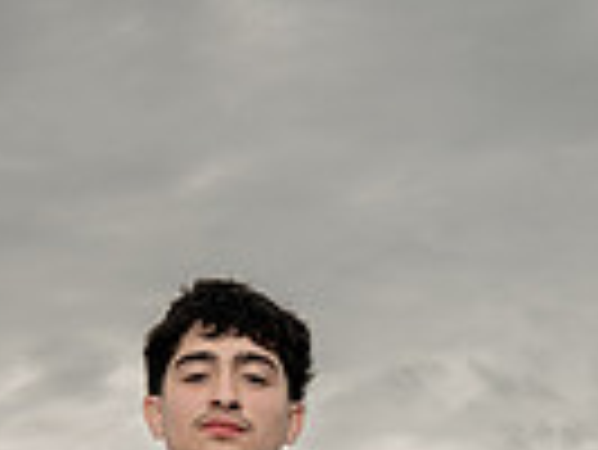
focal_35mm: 114
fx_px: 1971
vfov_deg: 11.3
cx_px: 243
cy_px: 1008
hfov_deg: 17.2
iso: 250
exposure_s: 1/250
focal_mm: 35
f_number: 8
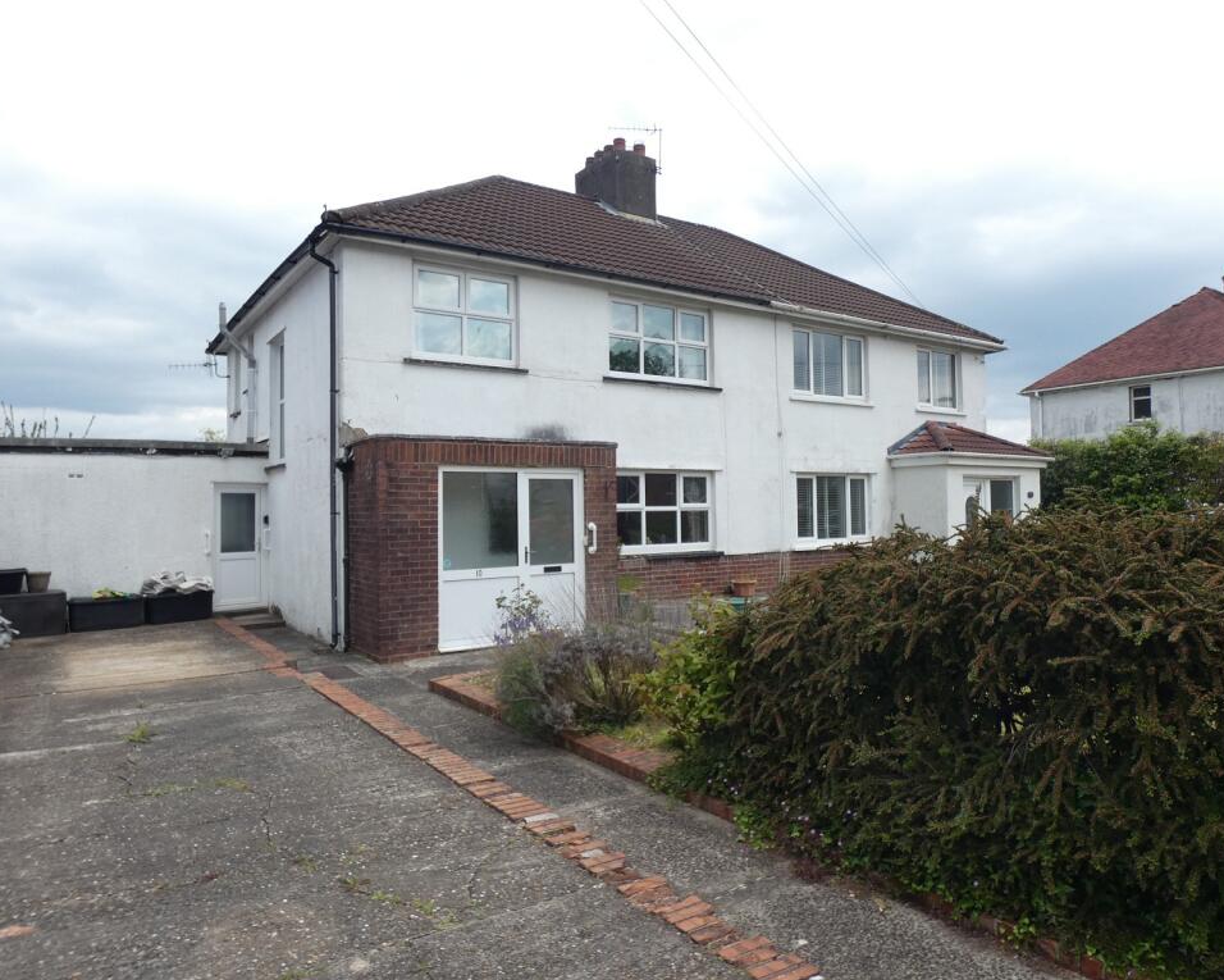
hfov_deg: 72.6
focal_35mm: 23
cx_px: 625
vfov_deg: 60.9
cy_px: 489
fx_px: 833
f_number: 2.9
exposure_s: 1/640
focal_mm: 3.9
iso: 80
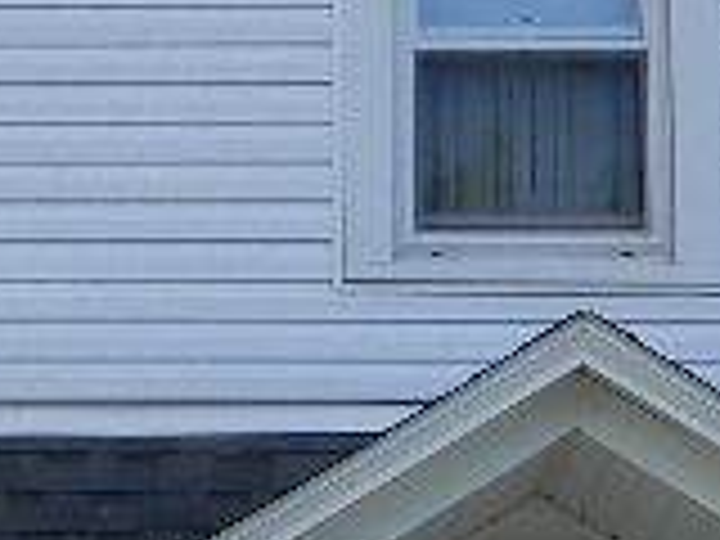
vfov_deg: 6.4
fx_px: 4805
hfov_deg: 8.5
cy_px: 567
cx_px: 72
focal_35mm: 231
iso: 80
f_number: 3.7
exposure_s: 1/520
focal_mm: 6.4
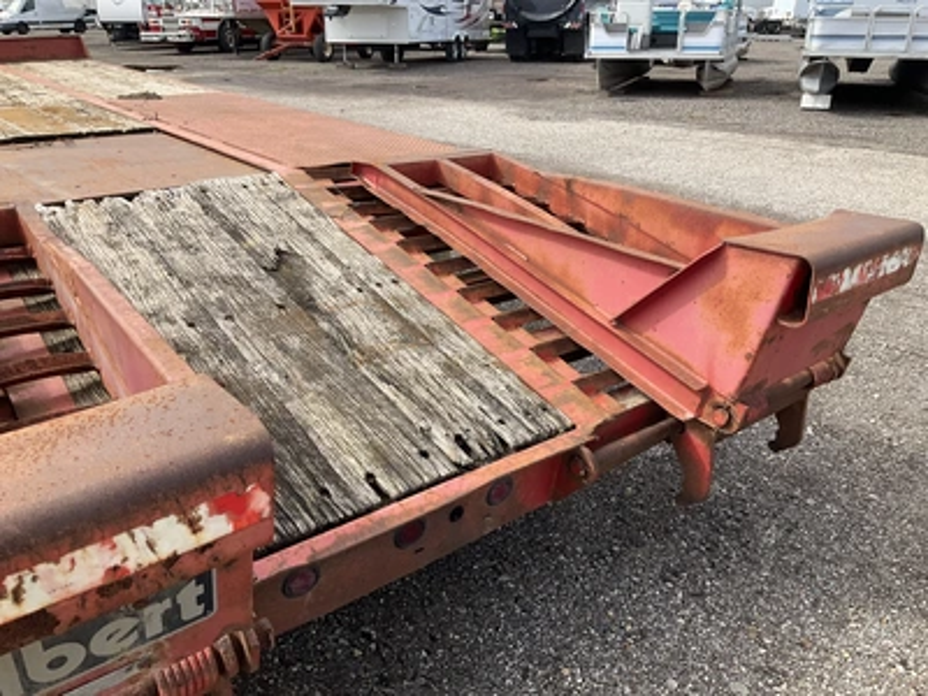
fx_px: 777
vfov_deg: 48.2
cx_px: 464
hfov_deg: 61.7
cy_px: 348
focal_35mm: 29
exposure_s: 1/829
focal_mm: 3
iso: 25
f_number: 1.8
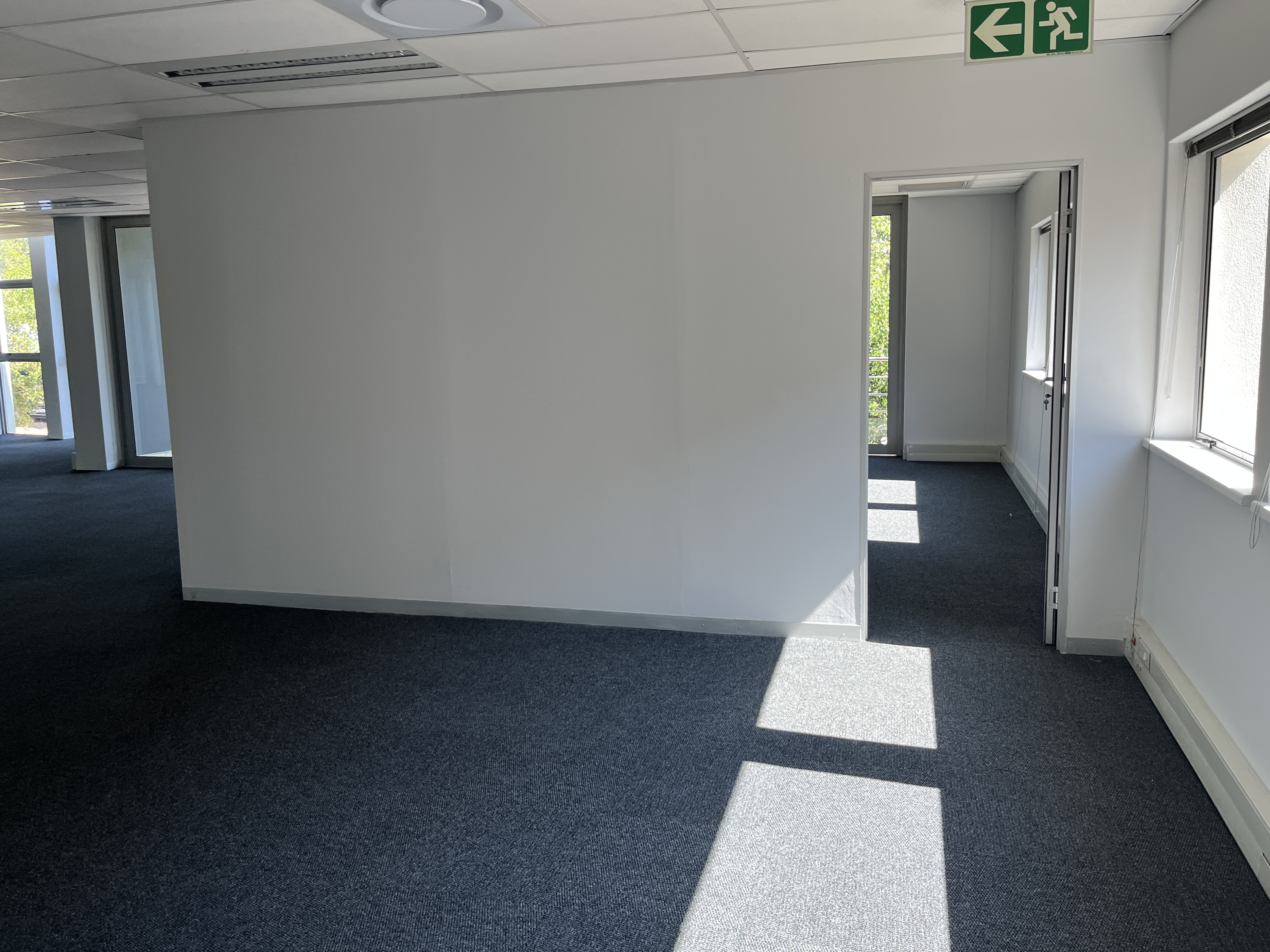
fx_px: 991
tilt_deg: -9.0
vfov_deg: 51.3
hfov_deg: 65.3
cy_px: 467
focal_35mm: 27
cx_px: 649
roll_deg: +0.3
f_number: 1.6
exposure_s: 1/121
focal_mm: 5.1
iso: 64
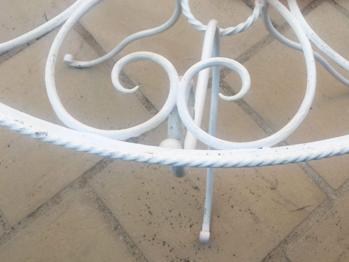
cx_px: 229
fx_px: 393
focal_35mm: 39
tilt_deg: -64.3
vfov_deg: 36.8
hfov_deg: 47.2
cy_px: 116
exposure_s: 1/100
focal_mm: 4.15
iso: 40
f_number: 2.2
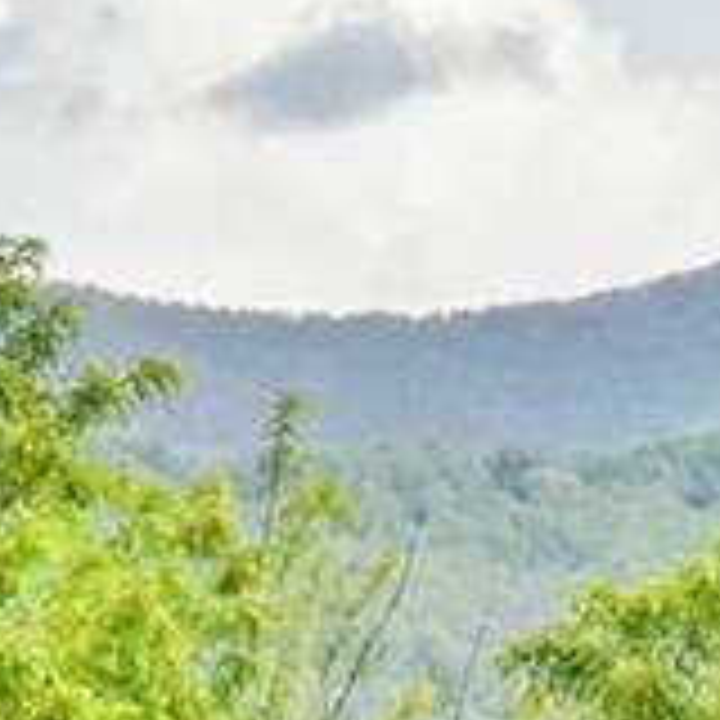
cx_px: 288
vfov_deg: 2.7
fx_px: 15319
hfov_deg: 2.7
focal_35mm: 651
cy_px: 763
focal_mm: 120
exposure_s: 1/1250
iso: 4000
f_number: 18
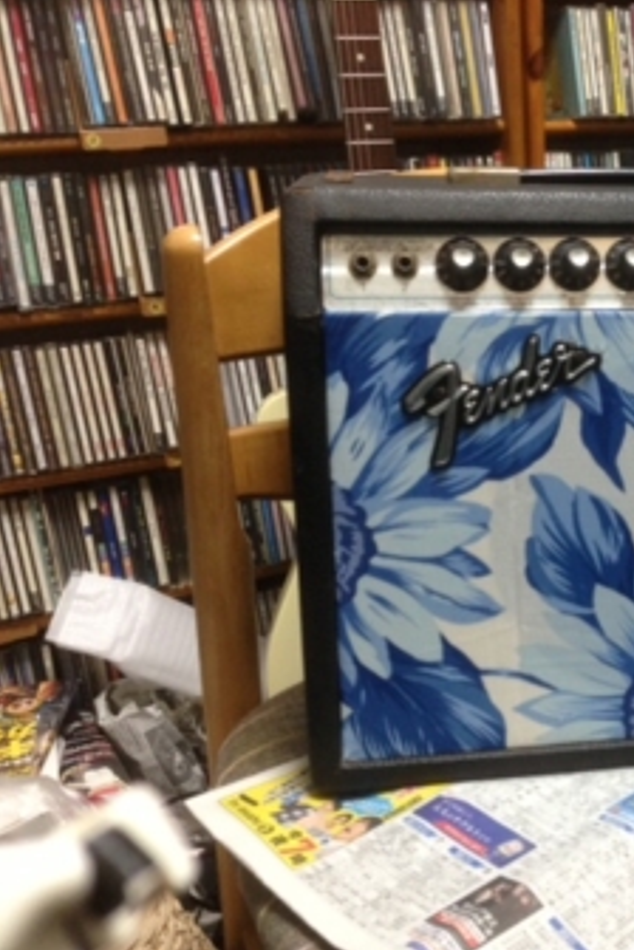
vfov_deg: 42.7
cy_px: 475
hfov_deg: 27.6
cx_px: 634
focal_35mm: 46
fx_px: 1215
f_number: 2.4
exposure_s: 1/20
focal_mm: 4.13
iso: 160
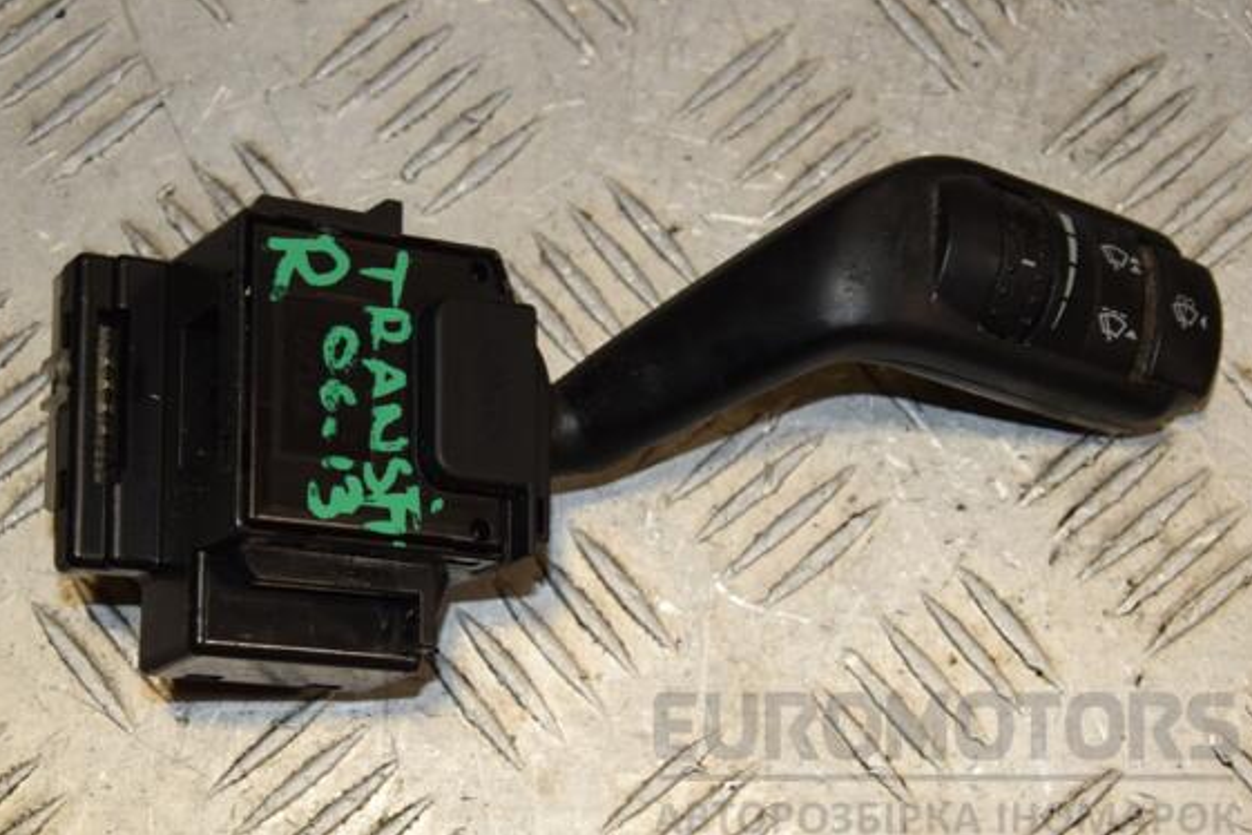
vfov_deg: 14.7
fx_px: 3234
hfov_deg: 21.9
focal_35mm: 93
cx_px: 611
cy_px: 429
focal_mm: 58
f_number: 8
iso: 800
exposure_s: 1/200
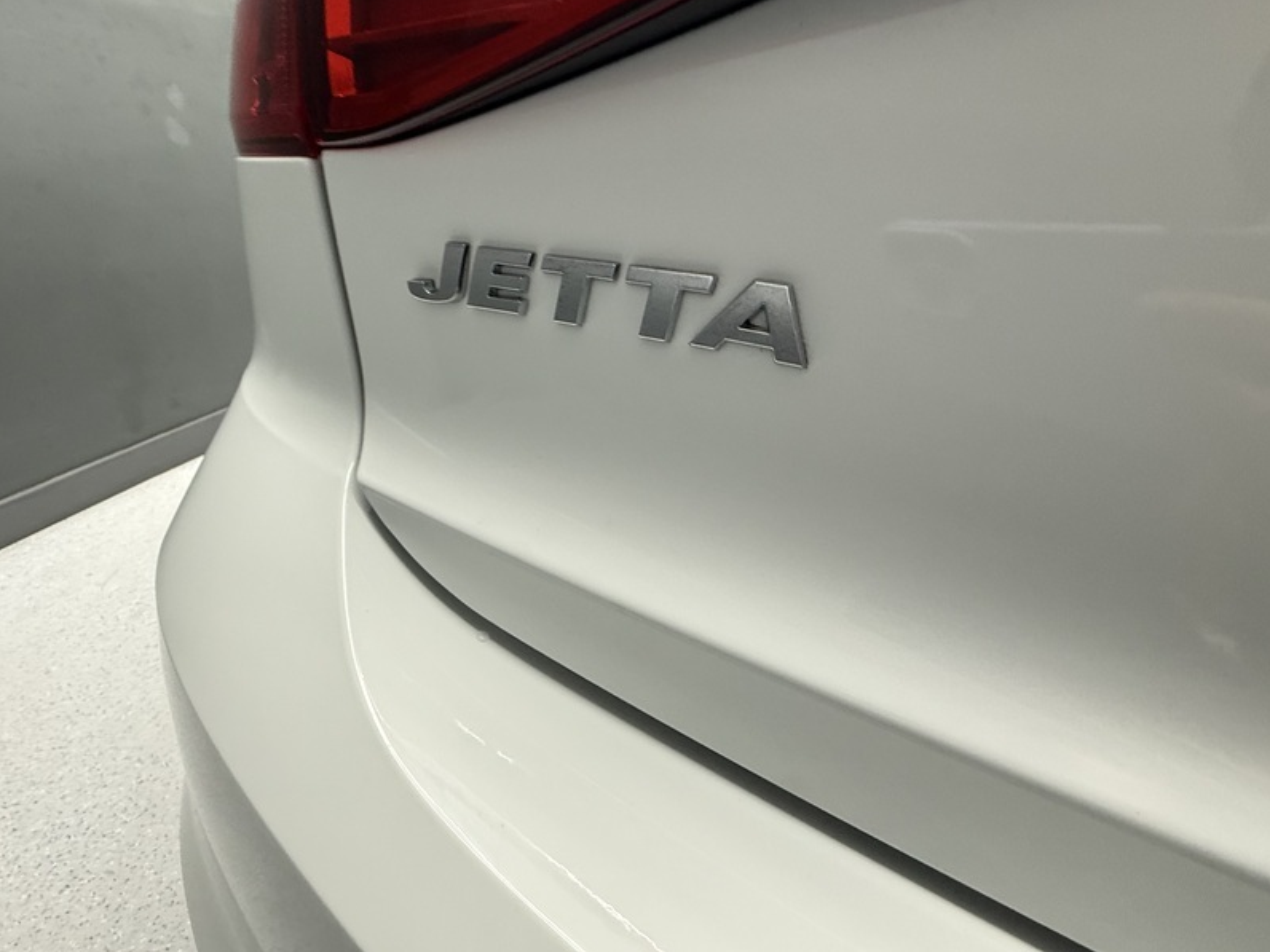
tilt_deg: -19.5
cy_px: 352
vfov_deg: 70.4
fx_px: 660
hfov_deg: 86.4
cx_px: 496
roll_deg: -0.9
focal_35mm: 18
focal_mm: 2.22
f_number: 2.2
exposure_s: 1/50
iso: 250
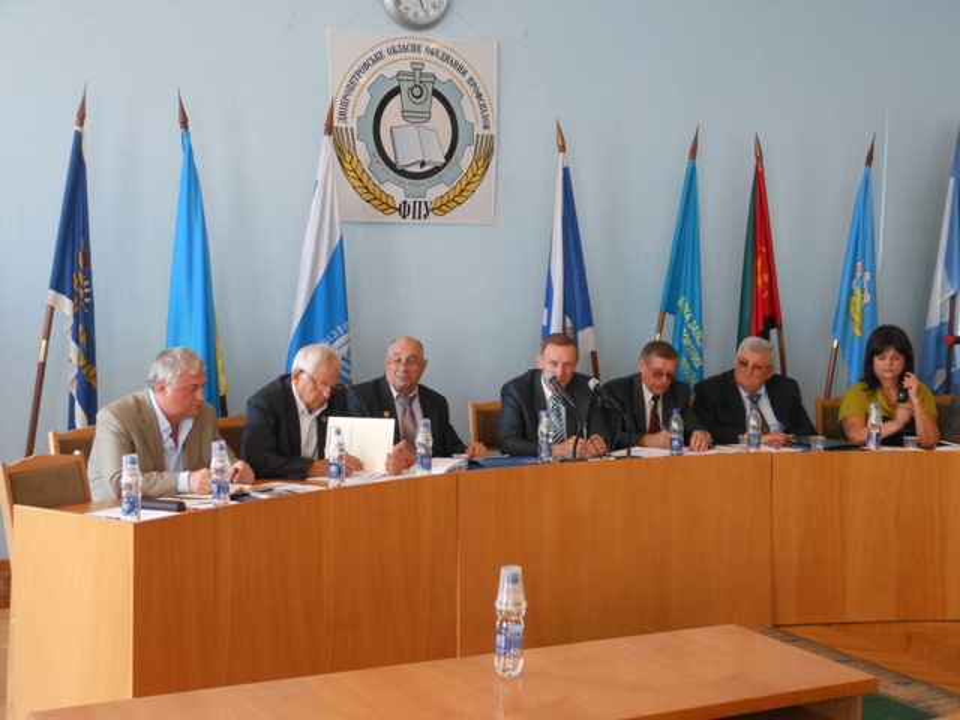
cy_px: 360
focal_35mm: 57
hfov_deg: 33.8
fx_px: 1581
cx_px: 480
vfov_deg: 25.7
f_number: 4.1
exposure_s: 1/30
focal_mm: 10.2
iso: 320
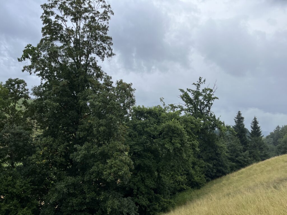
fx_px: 216
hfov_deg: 67.3
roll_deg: -2.6
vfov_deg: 53.1
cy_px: 108
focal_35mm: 26
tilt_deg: +6.7
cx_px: 144
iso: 50
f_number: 1.6
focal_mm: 5.1
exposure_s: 1/906
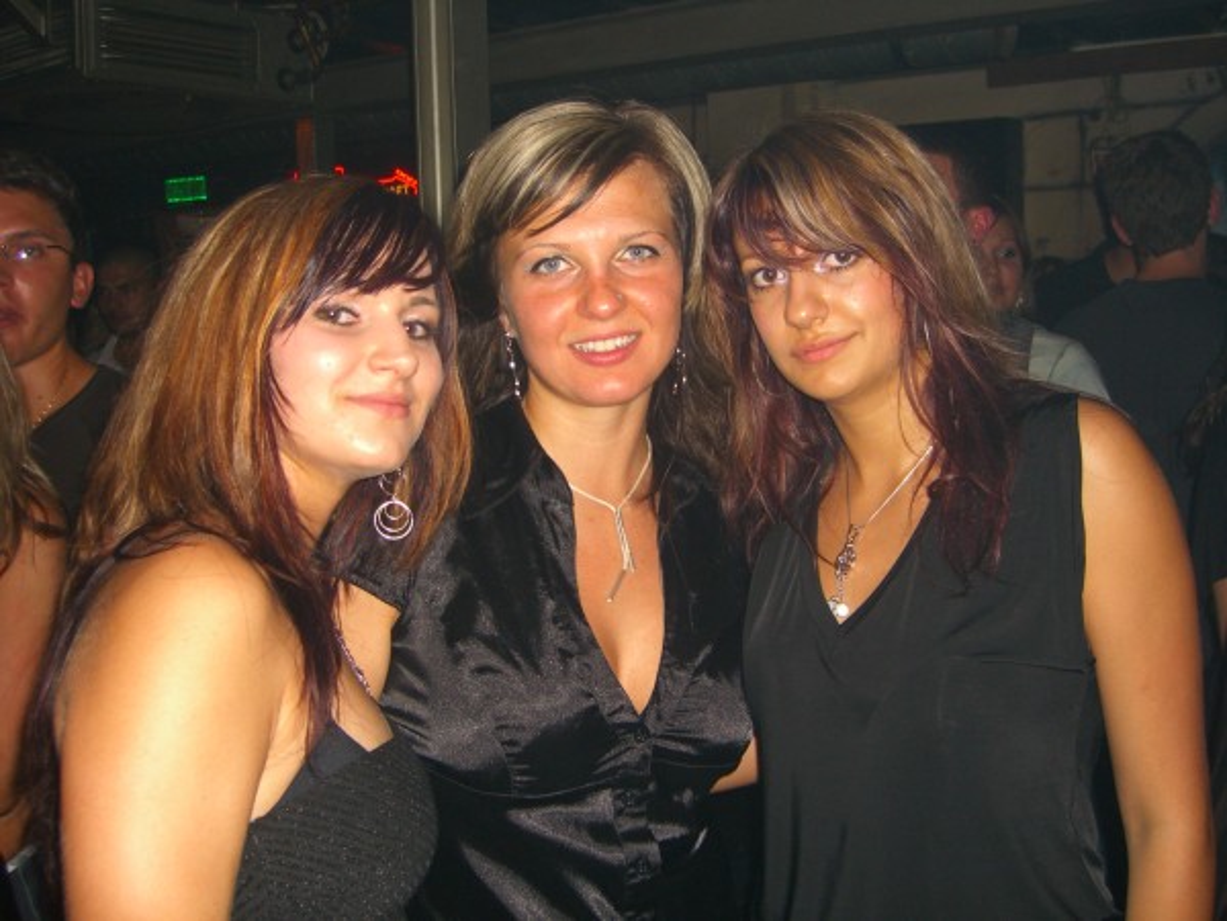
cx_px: 614
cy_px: 460
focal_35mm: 38
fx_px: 1347
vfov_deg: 37.7
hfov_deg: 49.0
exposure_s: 1/60
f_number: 2.8
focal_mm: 7.9
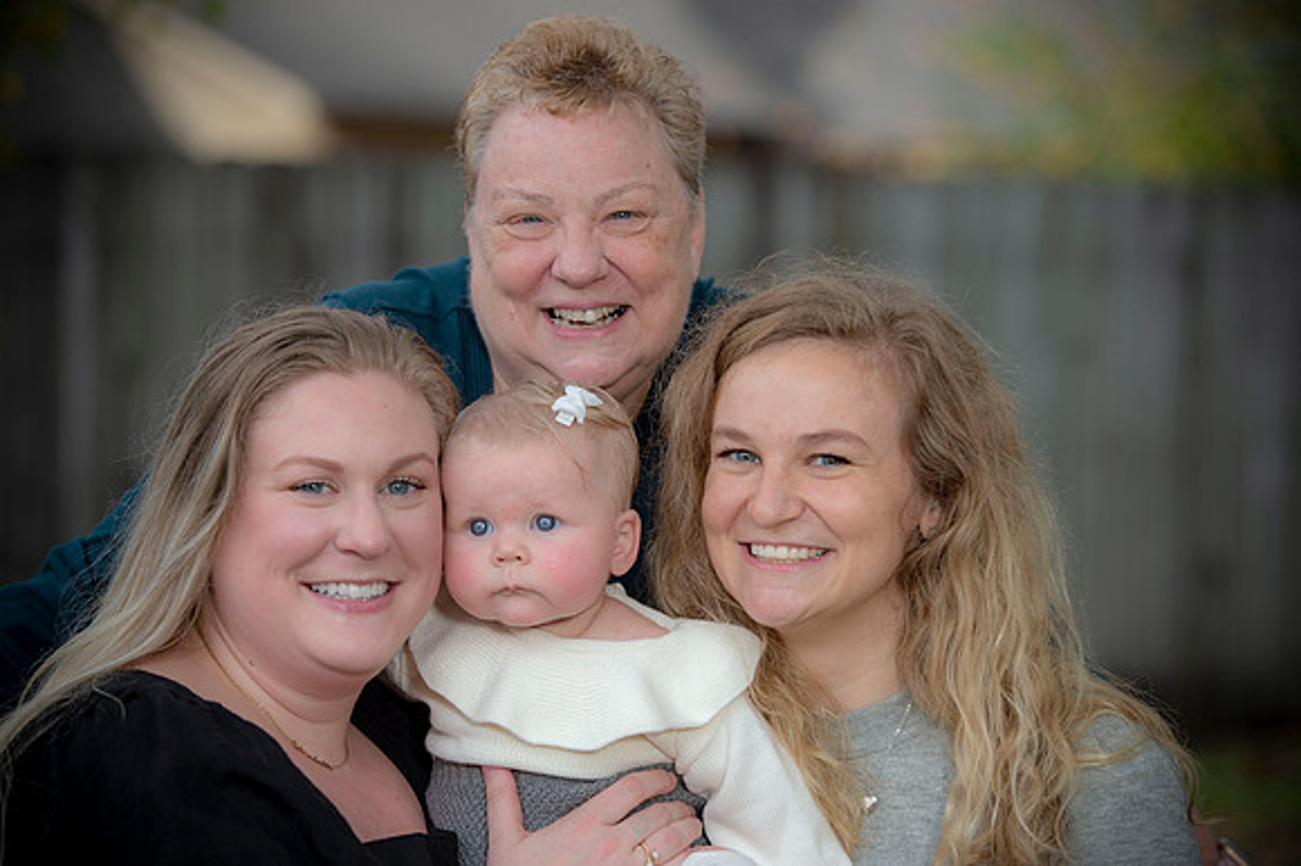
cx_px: 650
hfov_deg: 17.1
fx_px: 4334
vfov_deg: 11.4
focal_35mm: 120
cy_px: 433
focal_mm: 120
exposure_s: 1/200
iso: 160
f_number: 3.5
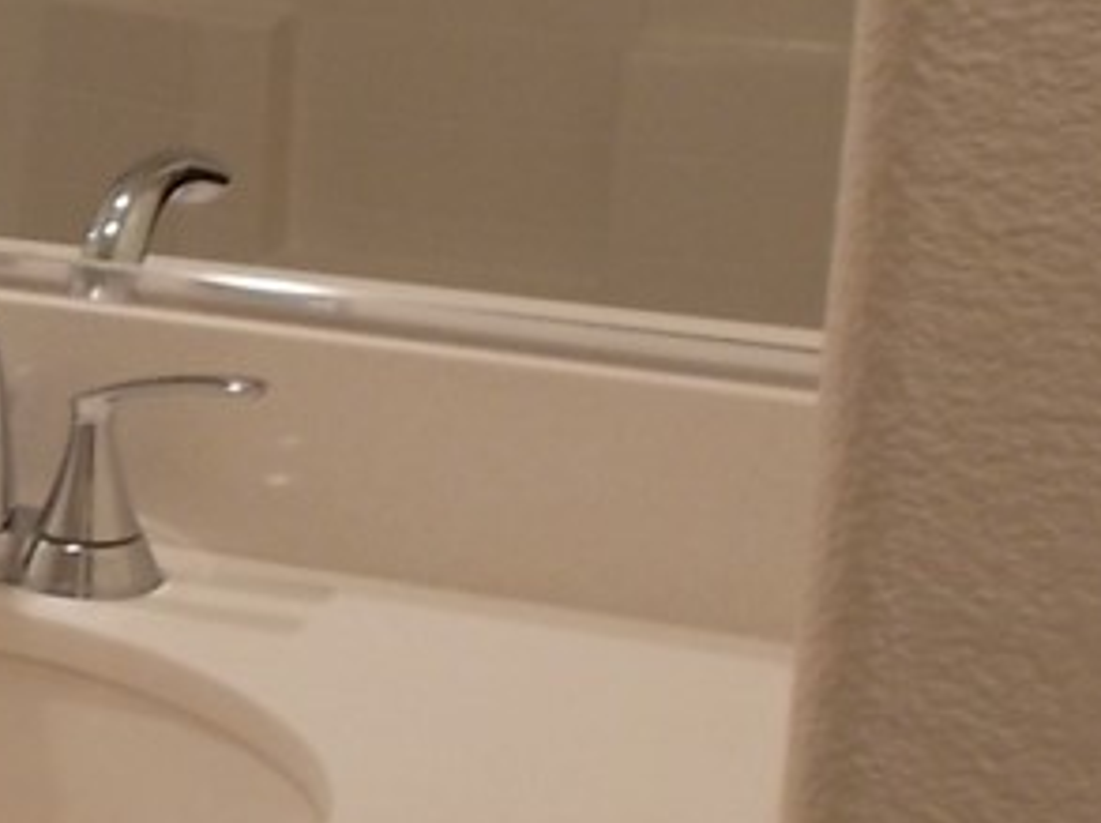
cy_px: 323
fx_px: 3336
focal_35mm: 105
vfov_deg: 14.1
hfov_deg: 17.8
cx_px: -233
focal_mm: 5.3
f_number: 3.4
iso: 125
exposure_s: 1/25
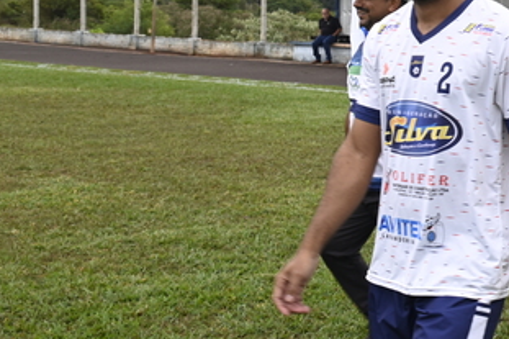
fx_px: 1145
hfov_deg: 22.3
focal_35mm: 81
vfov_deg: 16.8
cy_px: 89
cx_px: 669
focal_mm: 28
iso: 200
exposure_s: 1/125
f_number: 6.3
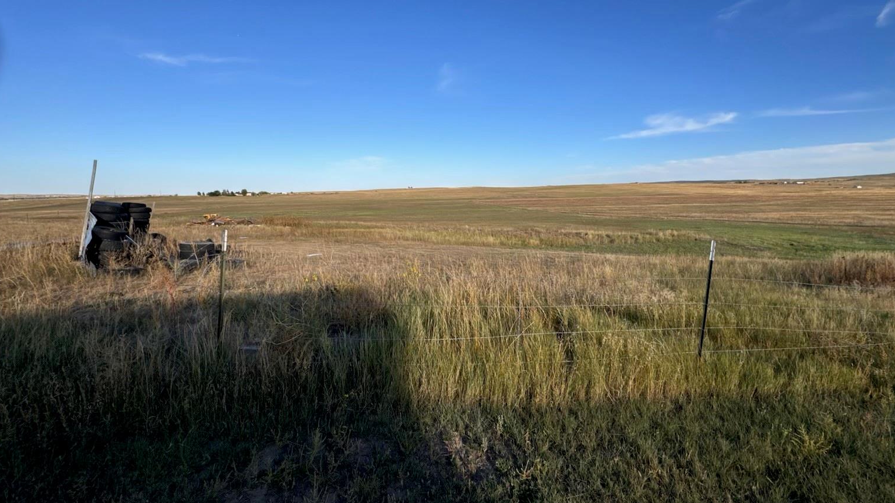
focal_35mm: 16
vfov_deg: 66.7
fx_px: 380
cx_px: 462
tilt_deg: -2.4
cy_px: 211
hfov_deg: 99.3
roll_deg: +0.1
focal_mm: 2.22
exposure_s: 1/1672
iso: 50
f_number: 2.2
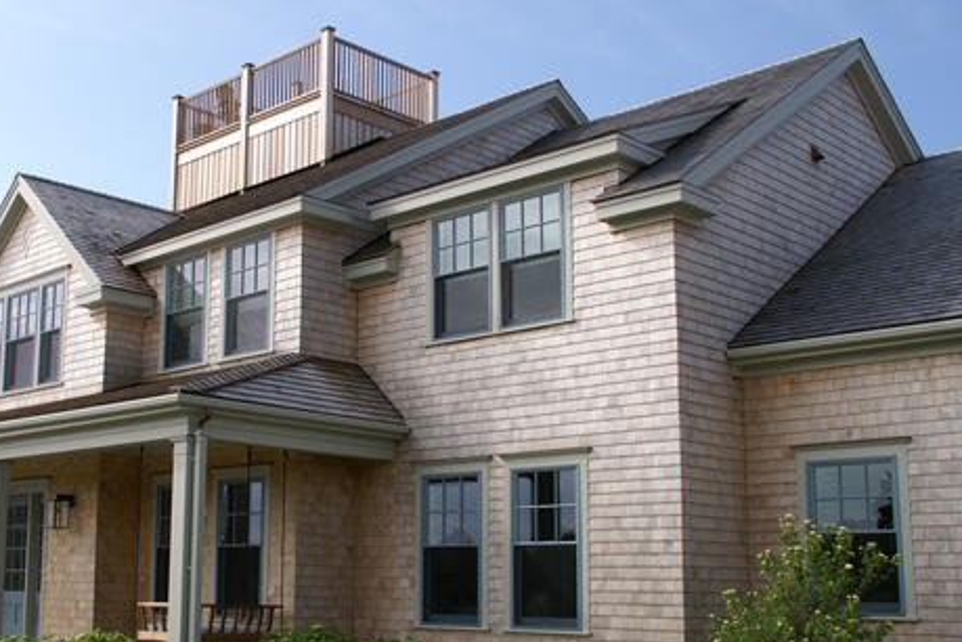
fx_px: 1229
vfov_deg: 29.2
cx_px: 325
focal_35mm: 46
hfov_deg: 42.2
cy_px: 342
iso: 100
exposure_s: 1/125
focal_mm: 22
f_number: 11
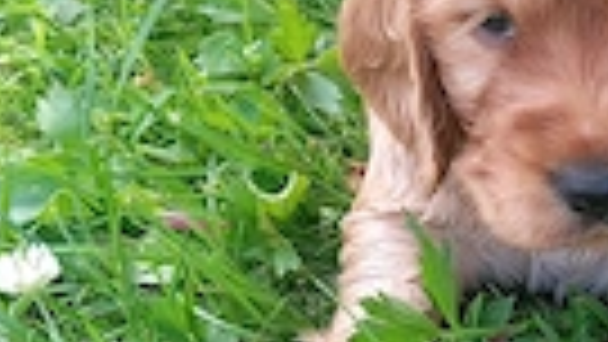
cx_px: 631
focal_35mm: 90
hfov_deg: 22.6
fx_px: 1451
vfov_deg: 13.4
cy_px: 288
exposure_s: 1/100
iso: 236
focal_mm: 4.22
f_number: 1.8
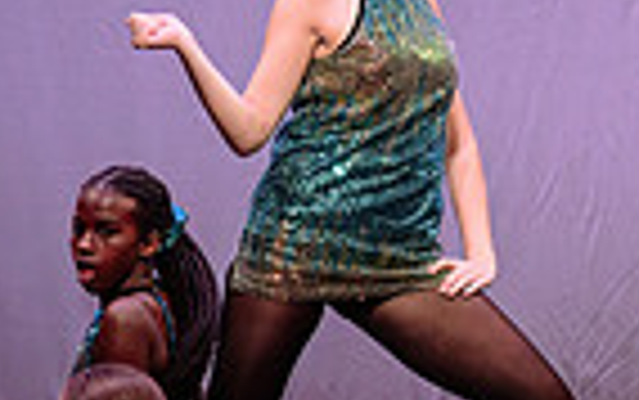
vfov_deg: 2.3
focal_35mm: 582
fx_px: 10143
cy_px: 204
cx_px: 680
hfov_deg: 3.6
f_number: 3.5
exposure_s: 1/400
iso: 1250
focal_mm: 140
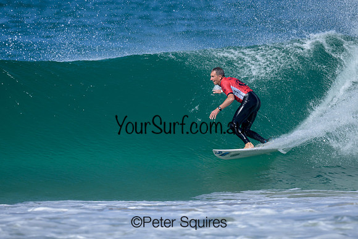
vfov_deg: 1.3
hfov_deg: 1.9
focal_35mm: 1100
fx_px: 10939
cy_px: 126
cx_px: 173
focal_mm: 800
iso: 320
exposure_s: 1/2000
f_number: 6.3
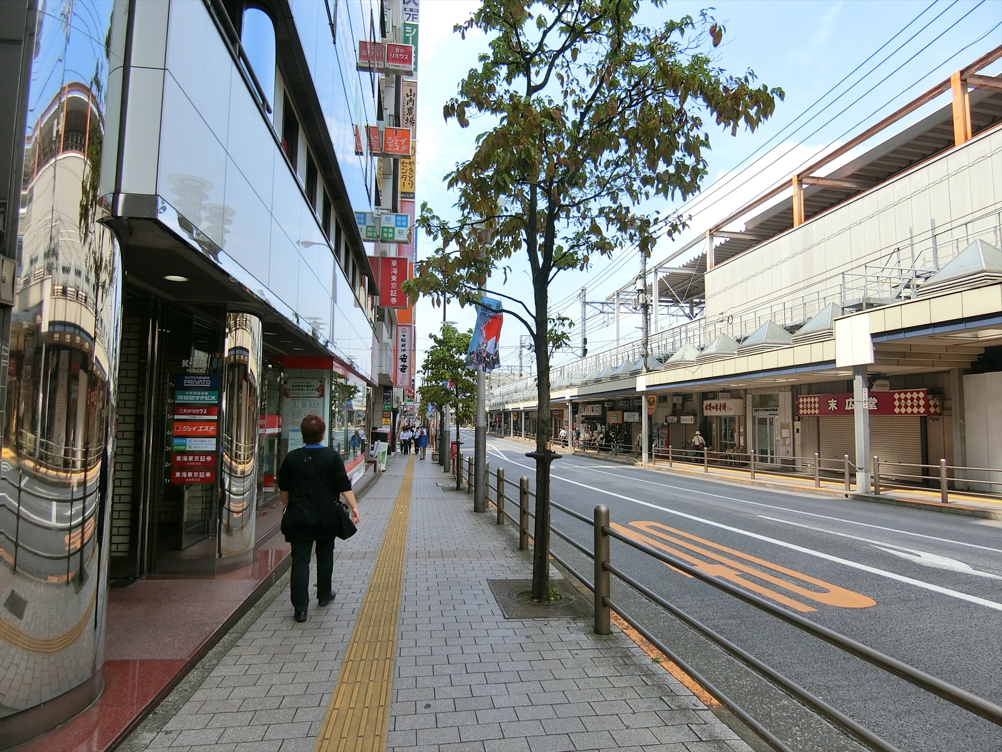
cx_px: 501
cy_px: 376
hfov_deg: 84.7
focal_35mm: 19
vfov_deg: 68.7
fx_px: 550
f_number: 2.7
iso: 80
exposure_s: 1/800
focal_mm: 4.06
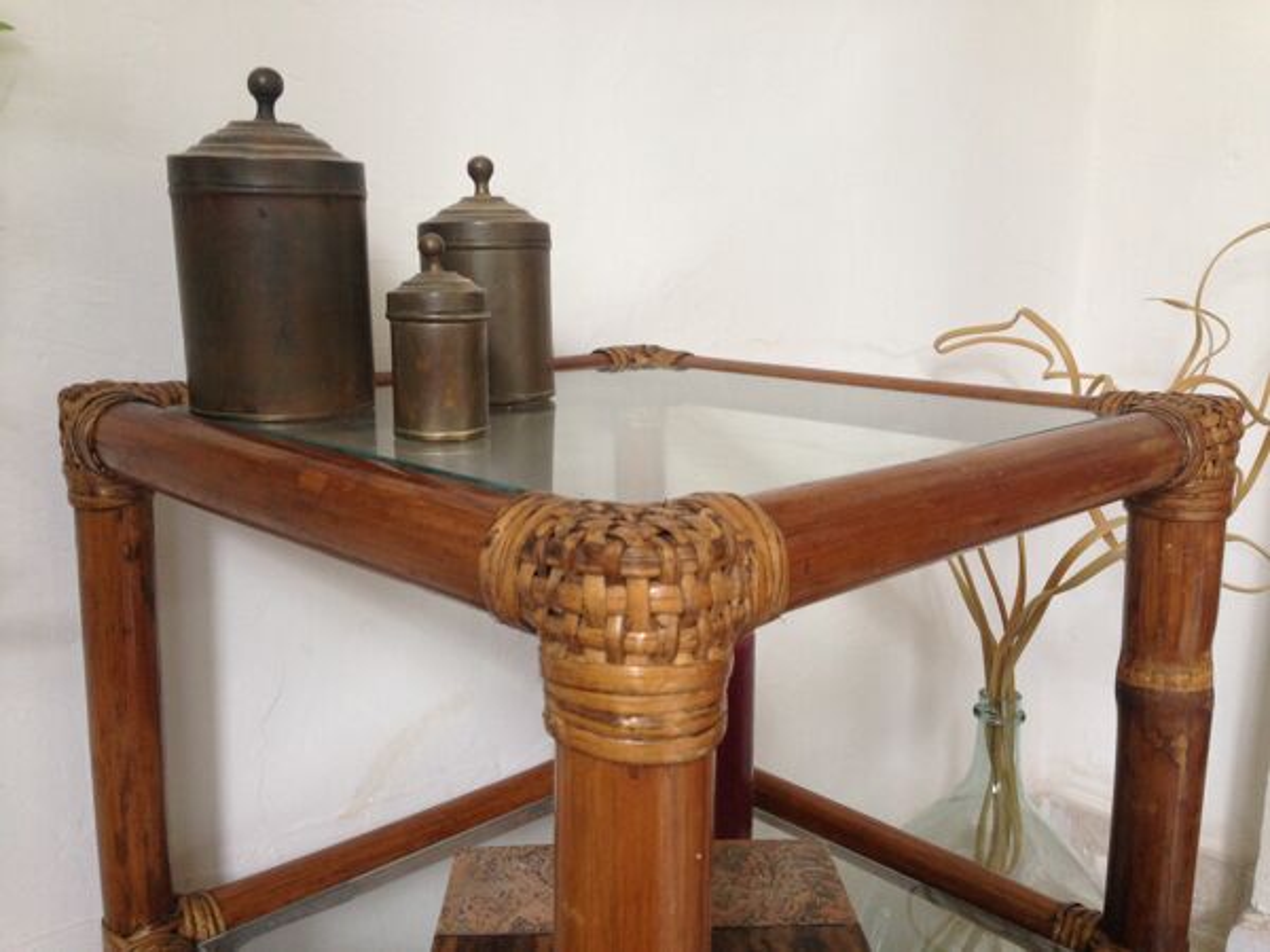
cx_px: 635
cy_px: 476
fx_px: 1211
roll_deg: -3.0
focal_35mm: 33
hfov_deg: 55.4
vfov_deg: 42.9
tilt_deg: -10.4
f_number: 2.4
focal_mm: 4.12
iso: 125
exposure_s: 1/20
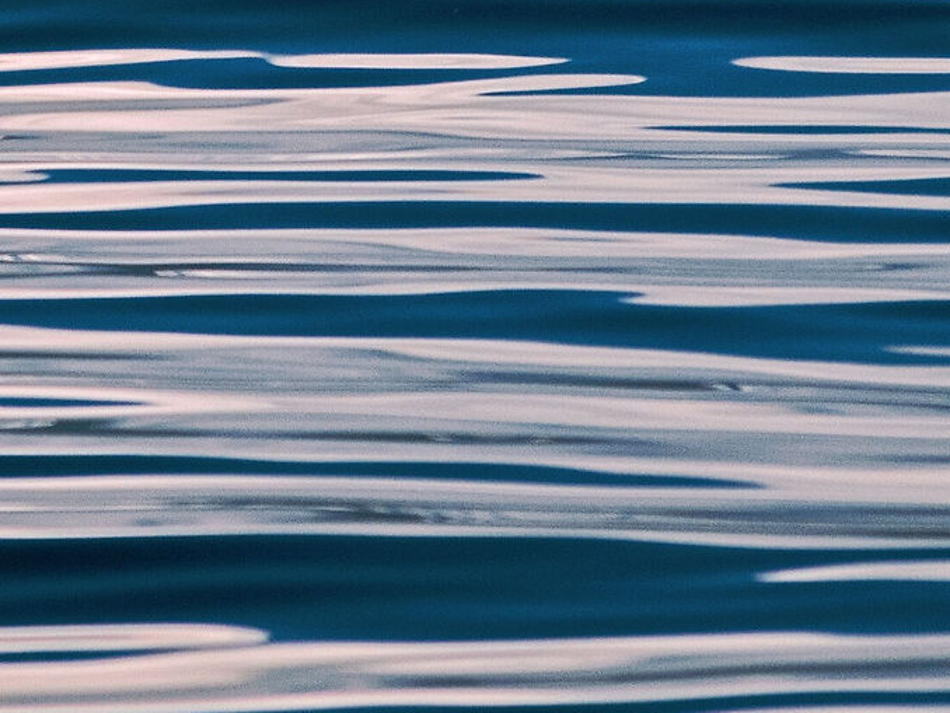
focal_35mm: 1022
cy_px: -145
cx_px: -280
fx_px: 28058
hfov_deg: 1.9
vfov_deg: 1.5
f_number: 9
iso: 320
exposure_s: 1/1000
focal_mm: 200
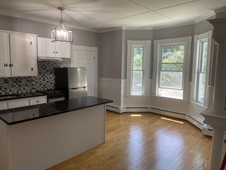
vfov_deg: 53.1
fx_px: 170
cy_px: 85
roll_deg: -1.0
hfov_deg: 67.3
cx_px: 113
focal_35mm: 26
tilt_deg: -5.9
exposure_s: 1/120
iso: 50
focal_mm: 4.2
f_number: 1.6
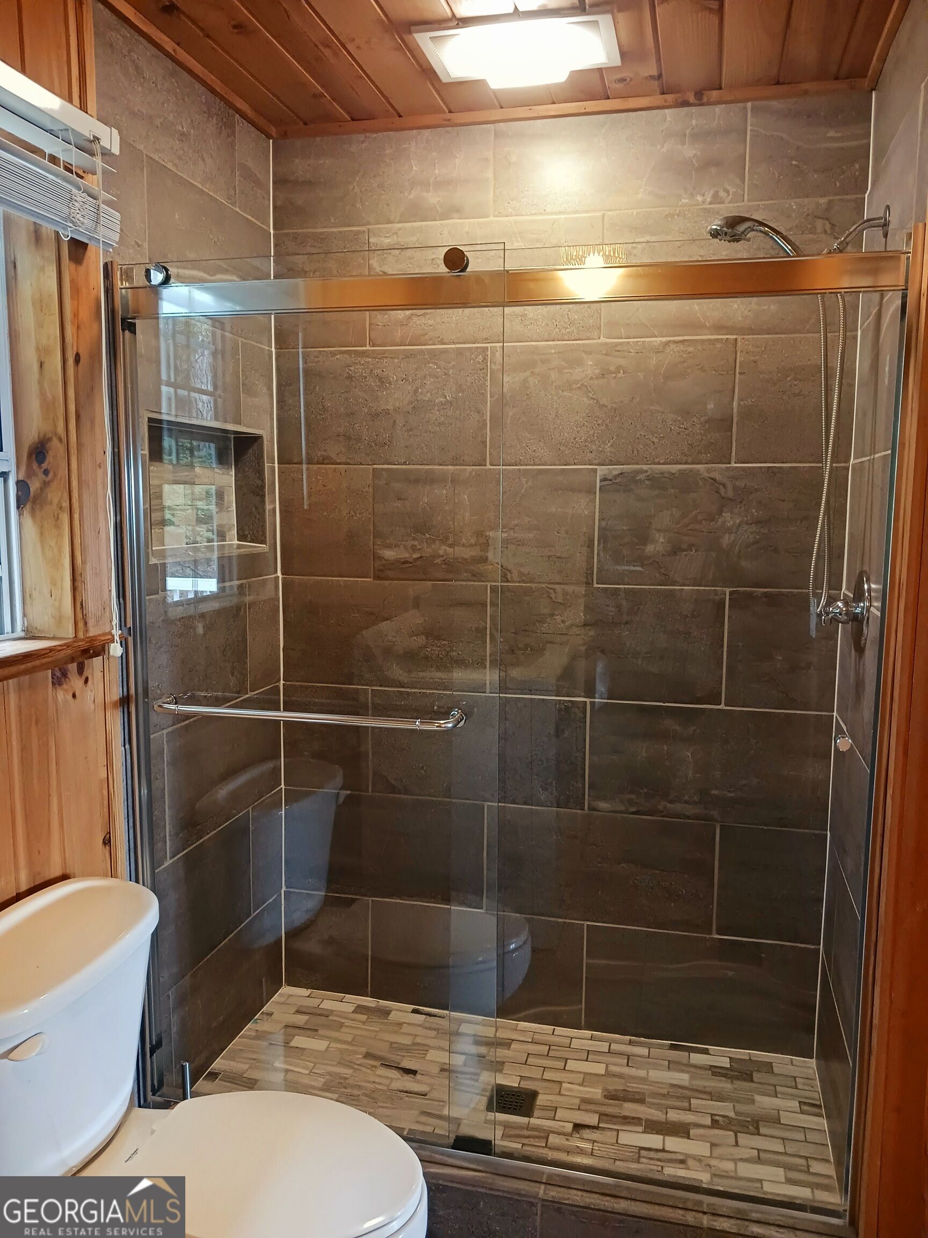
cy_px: 619
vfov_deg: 65.3
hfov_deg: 51.4
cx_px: 464
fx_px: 965
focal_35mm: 27
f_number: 1.8
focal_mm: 4
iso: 400
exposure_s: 1/20
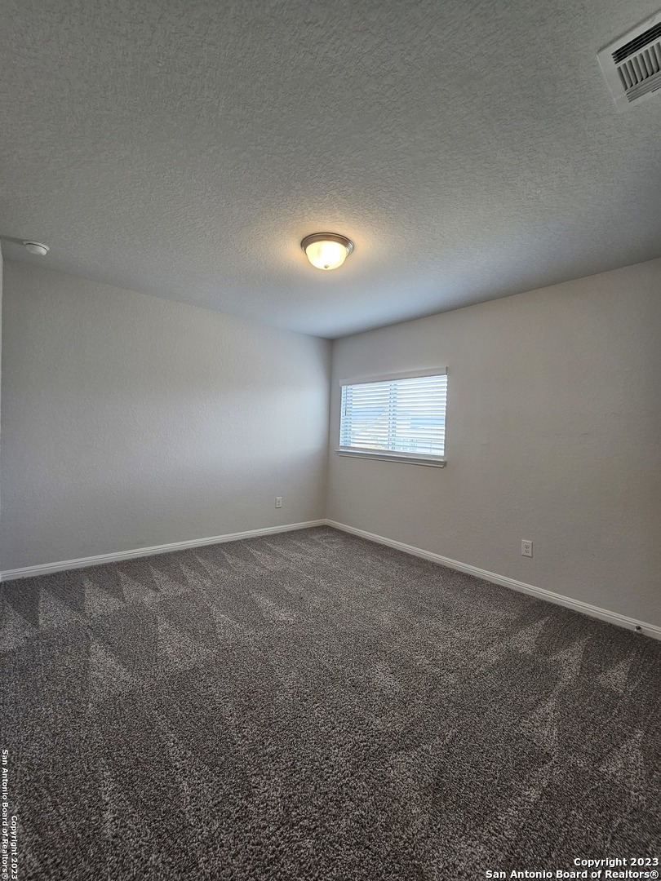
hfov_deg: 89.9
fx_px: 331
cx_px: 330
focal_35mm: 13
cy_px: 440
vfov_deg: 106.2
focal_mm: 2.2
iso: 100
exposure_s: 1/60
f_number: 2.2
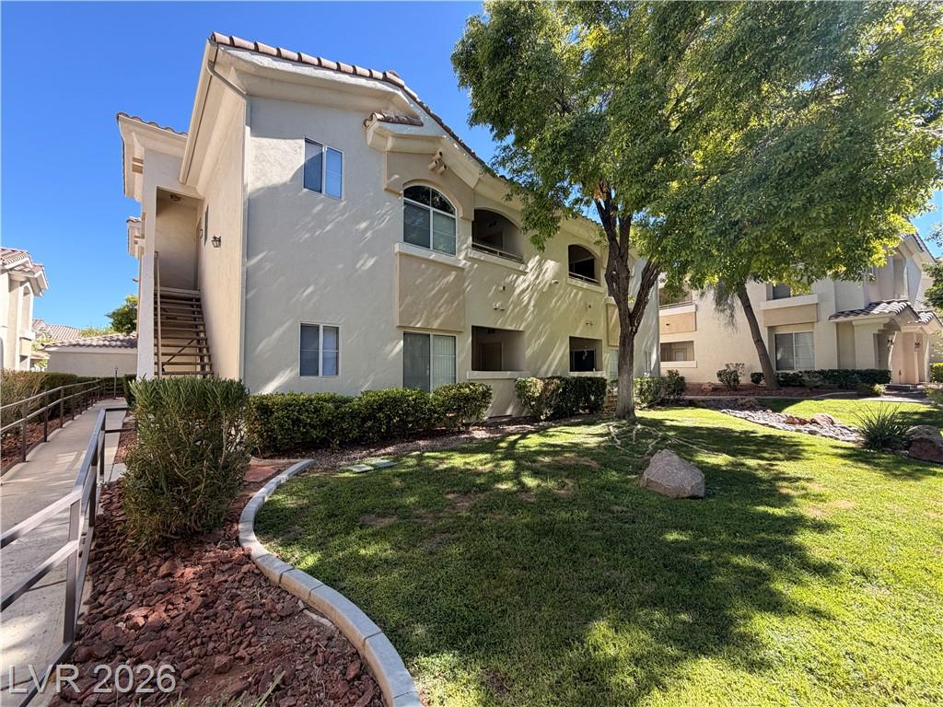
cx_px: 472
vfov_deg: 85.7
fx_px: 381
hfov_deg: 102.1
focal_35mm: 14
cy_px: 354
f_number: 2.2
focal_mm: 2.22
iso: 64
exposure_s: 1/502
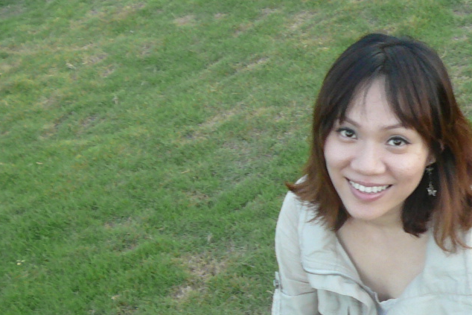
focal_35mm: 84
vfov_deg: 16.1
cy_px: 280
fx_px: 1102
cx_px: 395
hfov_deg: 23.7
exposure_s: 1/80
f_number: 2.8
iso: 100
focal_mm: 4.6
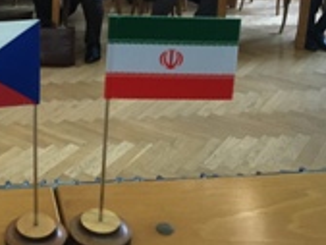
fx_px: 565
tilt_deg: -12.8
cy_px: -5
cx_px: 31
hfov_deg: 30.7
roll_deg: +0.8
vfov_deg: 23.3
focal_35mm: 60
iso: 250
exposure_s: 1/33
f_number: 2.2
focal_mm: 4.15
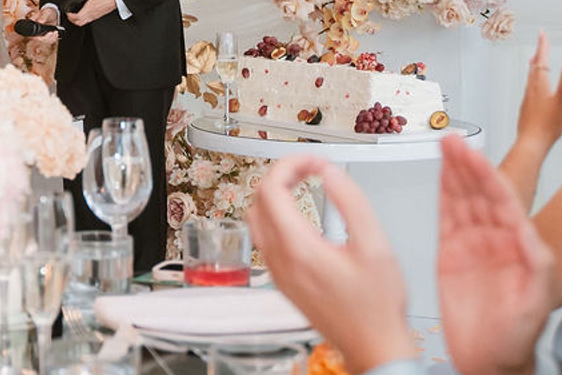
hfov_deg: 19.6
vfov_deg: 13.3
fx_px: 1593
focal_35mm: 102
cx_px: 41
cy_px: 3
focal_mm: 28
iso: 1600
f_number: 2.8
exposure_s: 1/1250
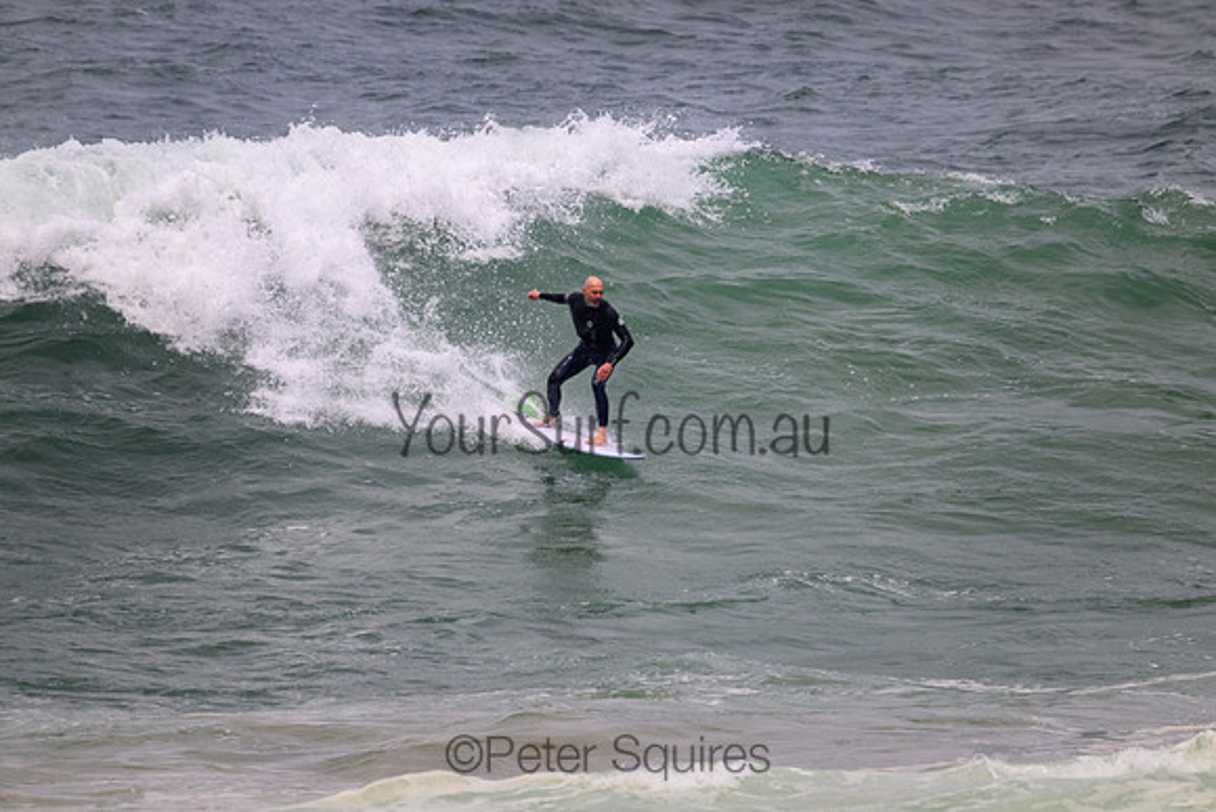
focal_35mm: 800
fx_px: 27027
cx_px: 608
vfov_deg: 1.7
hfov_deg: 2.6
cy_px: 406
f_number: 11
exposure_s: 1/2000
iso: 1000
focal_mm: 800
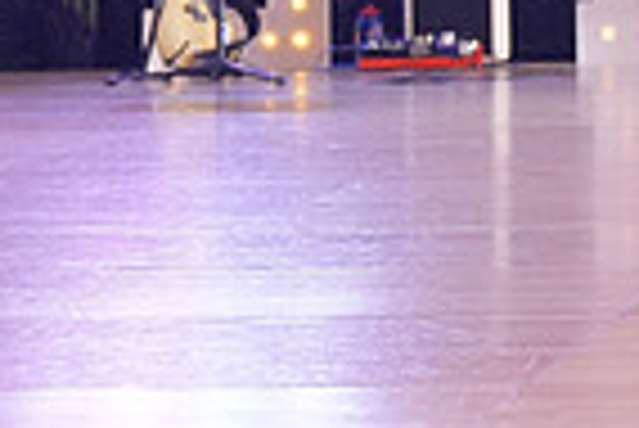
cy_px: -417
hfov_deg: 7.0
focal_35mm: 286
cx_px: 1066
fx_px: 5082
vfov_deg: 4.7
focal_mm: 70
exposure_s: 1/500
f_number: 4
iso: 4000
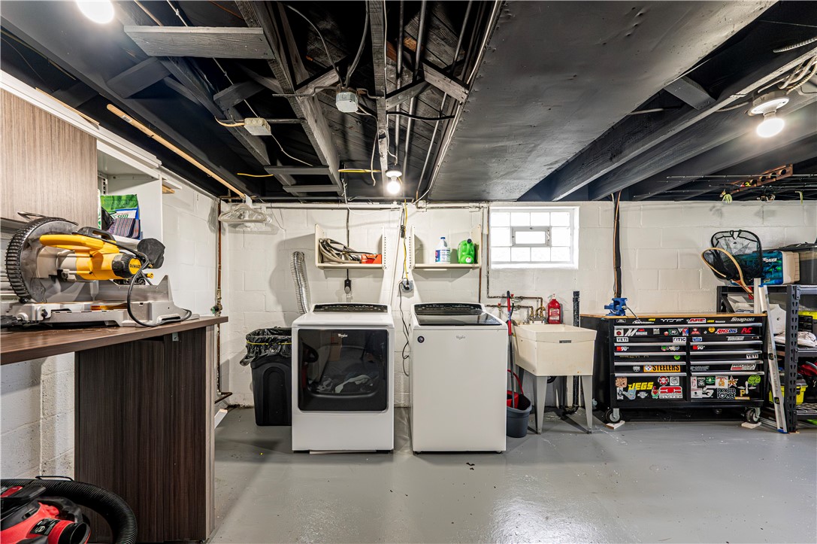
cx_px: 408
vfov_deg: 81.1
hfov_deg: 104.3
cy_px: 272
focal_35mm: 14
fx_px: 317
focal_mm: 14
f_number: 8
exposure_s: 1/40
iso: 2500
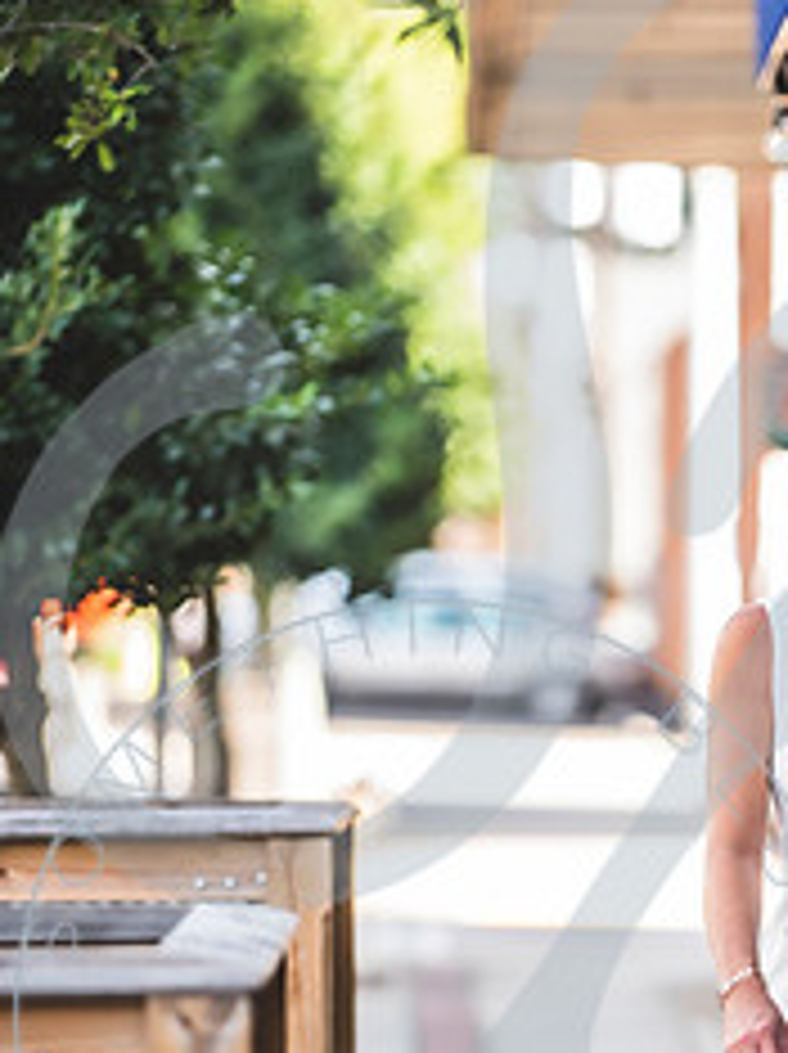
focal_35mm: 287
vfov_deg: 6.9
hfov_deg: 5.2
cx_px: 635
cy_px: 675
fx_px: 8727
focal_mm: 155
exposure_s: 1/250
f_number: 2.8
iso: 200
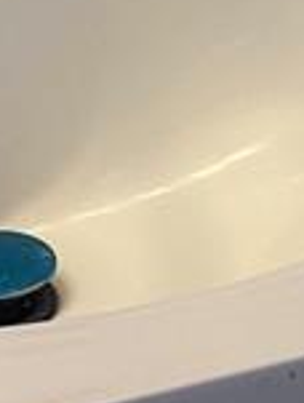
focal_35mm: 206
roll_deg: +3.3
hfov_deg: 7.2
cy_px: -702
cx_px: 112
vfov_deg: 8.4
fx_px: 2402
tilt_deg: -7.3
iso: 50
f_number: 1.8
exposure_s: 1/120
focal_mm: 4.25
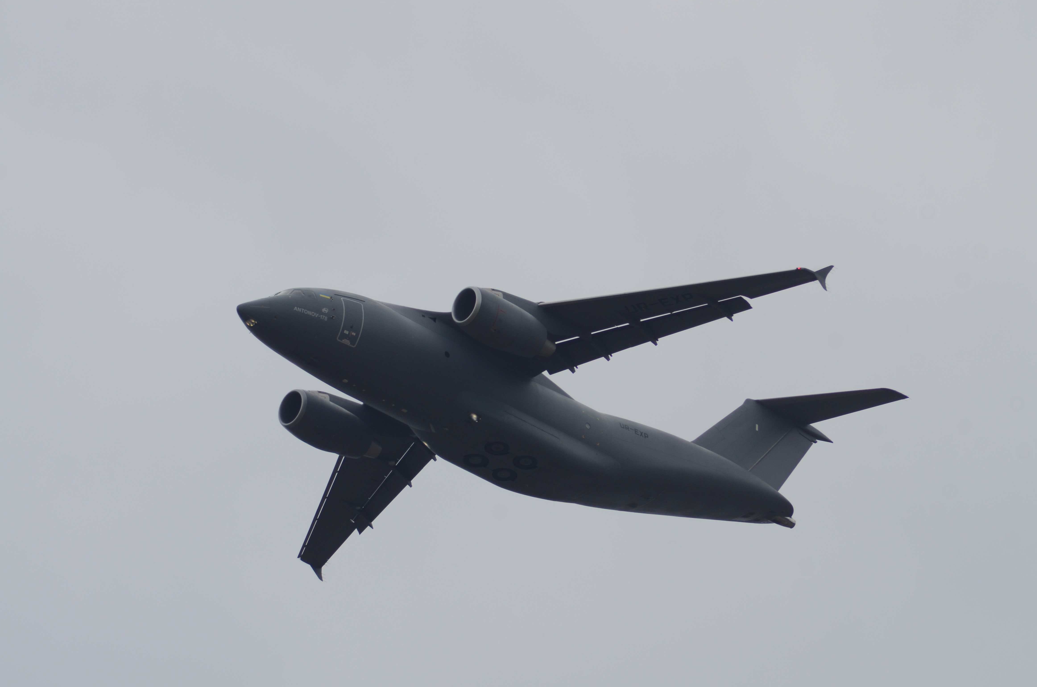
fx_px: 13712
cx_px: 517
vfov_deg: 2.9
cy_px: 333
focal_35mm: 477
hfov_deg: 4.3
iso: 200
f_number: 8
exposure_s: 1/800
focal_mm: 300
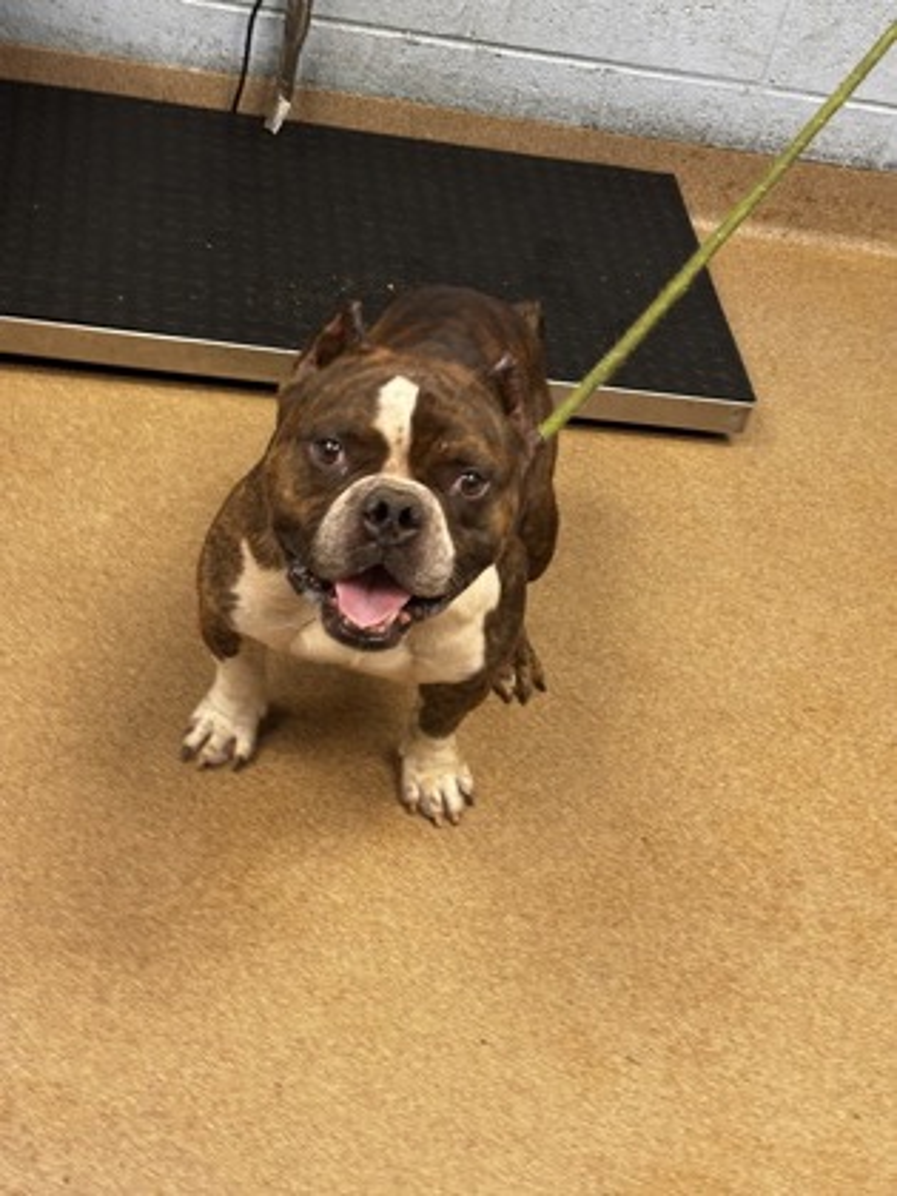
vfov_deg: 36.8
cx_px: 448
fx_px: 1797
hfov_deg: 28.0
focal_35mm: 52
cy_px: 598
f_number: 1.6
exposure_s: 1/43
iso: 100
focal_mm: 5.96
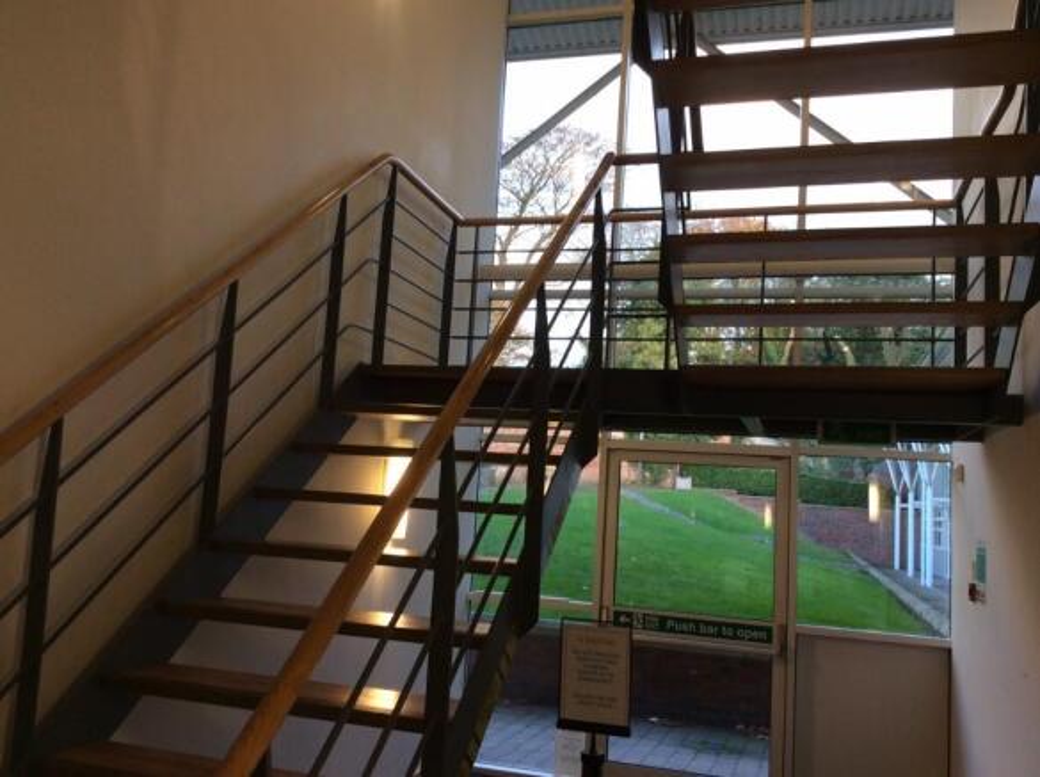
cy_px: 388
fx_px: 960
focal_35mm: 32
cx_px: 520
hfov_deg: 56.9
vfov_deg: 44.1
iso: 32
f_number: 2.4
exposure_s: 1/24
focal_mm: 3.3
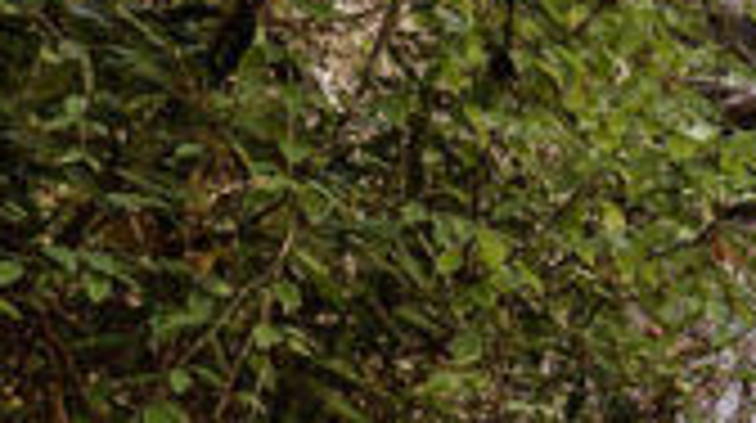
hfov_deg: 11.1
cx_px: 1539
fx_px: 3504
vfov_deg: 6.9
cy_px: 54
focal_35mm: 175
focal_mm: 35
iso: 100
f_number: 2.8
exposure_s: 1/180
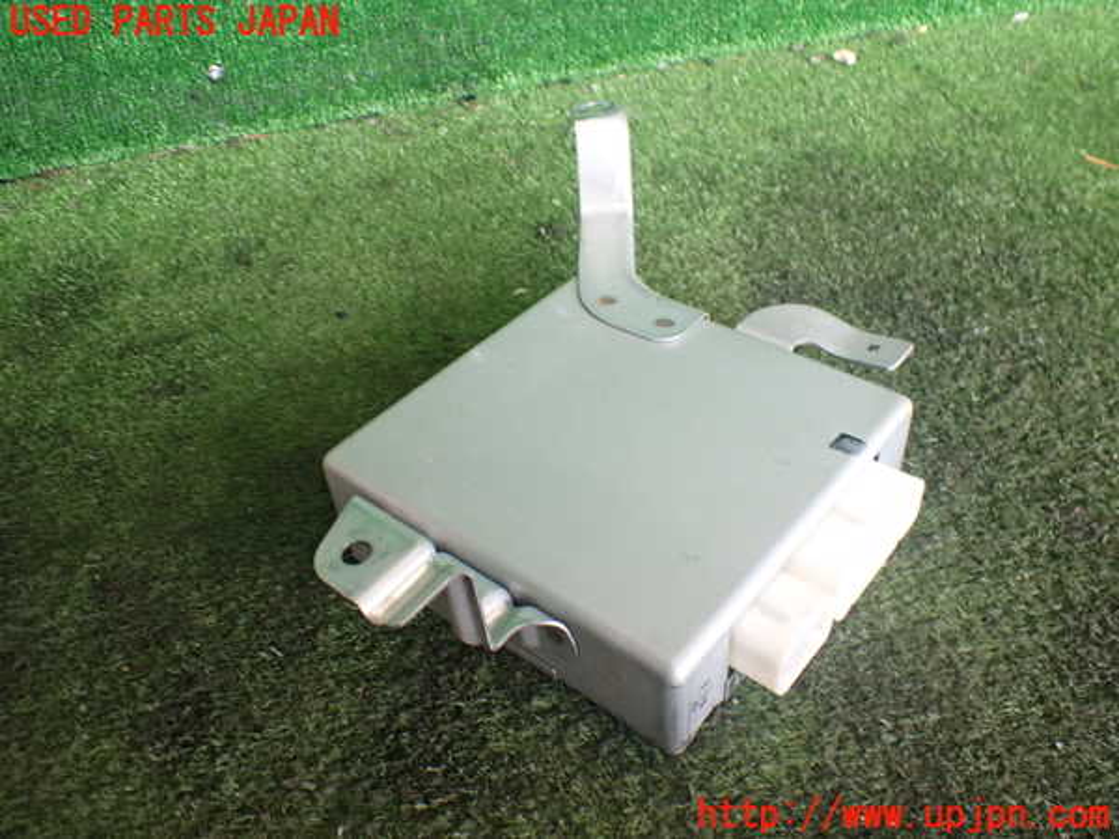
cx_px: 560
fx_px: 970
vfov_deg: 46.8
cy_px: 420
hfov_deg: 60.0
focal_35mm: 30
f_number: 2.3
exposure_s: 1/125
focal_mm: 5.4
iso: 250
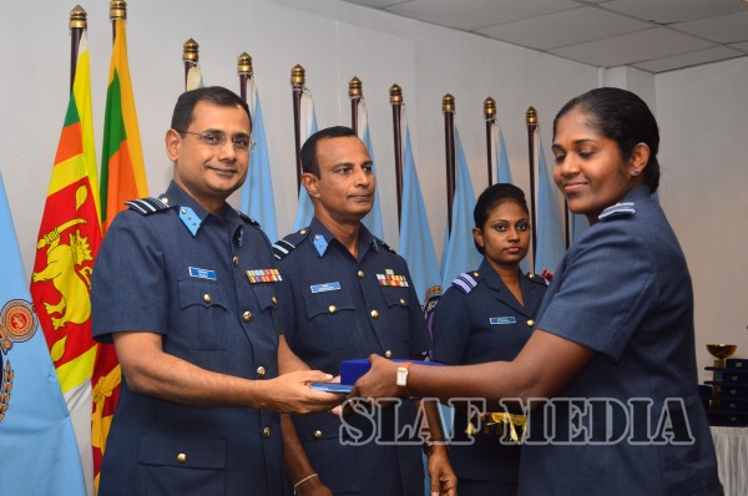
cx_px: 374
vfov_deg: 23.7
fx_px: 1182
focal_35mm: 57
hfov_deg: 35.1
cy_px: 248
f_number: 5
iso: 400
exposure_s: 1/100
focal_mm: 38
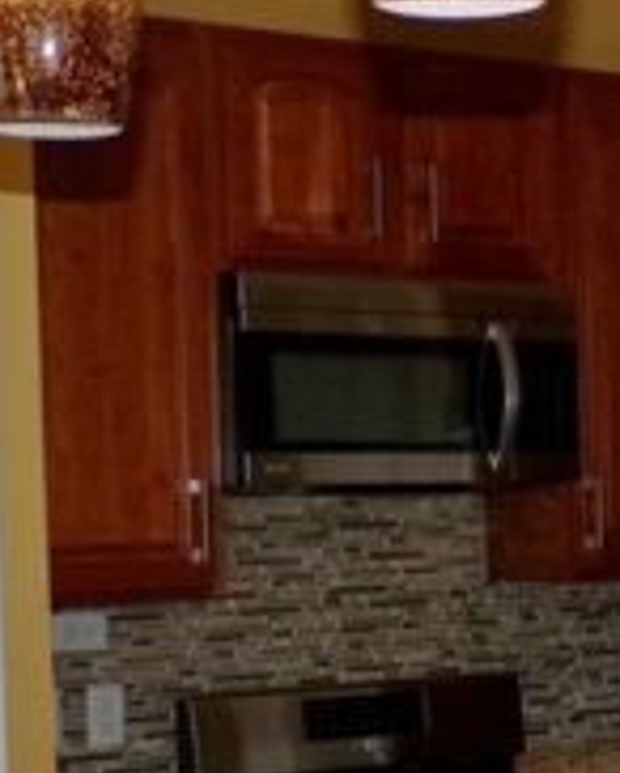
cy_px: 633
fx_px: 2359
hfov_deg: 14.3
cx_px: 811
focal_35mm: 103
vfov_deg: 18.4
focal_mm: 4.3
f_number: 3
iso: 250
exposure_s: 1/34
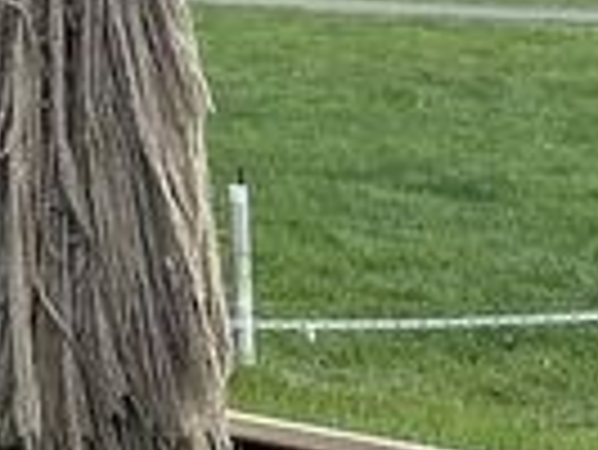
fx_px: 2697
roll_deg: -1.9
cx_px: -875
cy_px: -554
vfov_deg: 8.8
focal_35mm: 156
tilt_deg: +6.5
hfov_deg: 10.7
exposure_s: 1/701
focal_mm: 5.1
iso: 50
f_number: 1.6
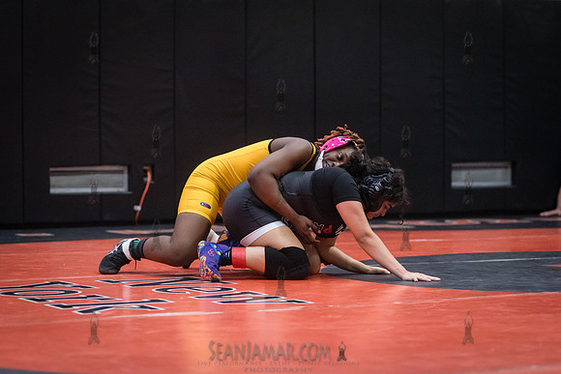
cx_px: 280
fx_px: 1637
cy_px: 187
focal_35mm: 105
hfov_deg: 19.5
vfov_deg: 13.0
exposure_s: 1/400
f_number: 3.5
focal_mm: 105
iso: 8000
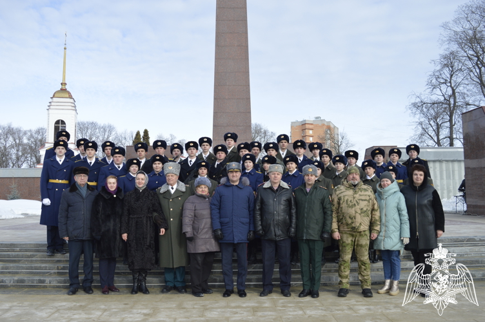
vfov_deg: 39.9
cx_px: 242
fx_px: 444
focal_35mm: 33
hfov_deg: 57.3
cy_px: 161
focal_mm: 22
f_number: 5.6
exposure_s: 1/1250
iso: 400
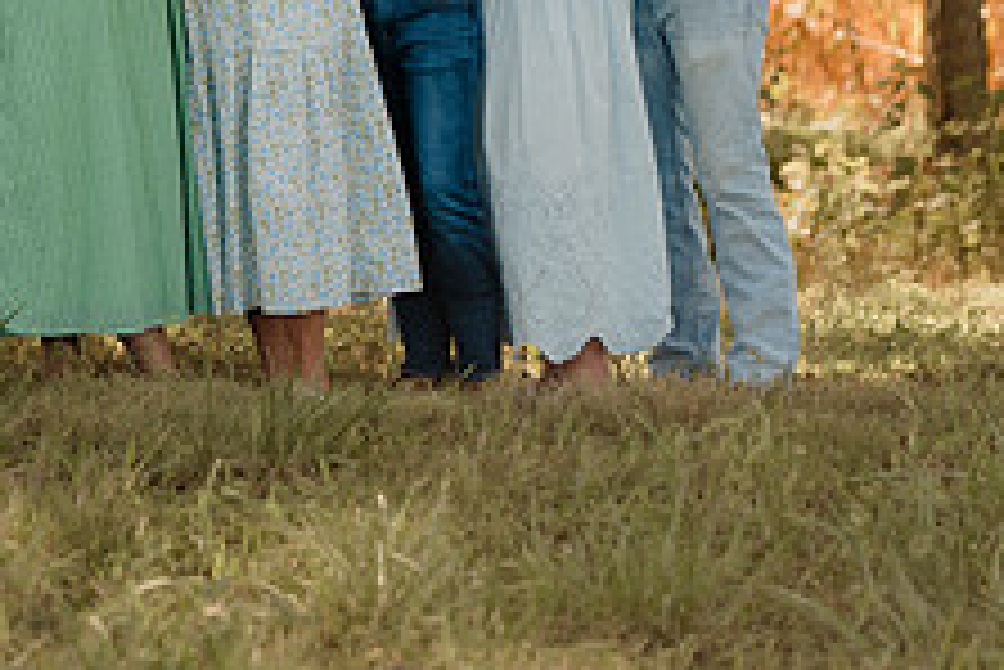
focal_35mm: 221
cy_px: -142
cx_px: -99
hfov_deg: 9.2
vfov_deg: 6.2
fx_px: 6167
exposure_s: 1/500
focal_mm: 85
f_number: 2.8
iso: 200
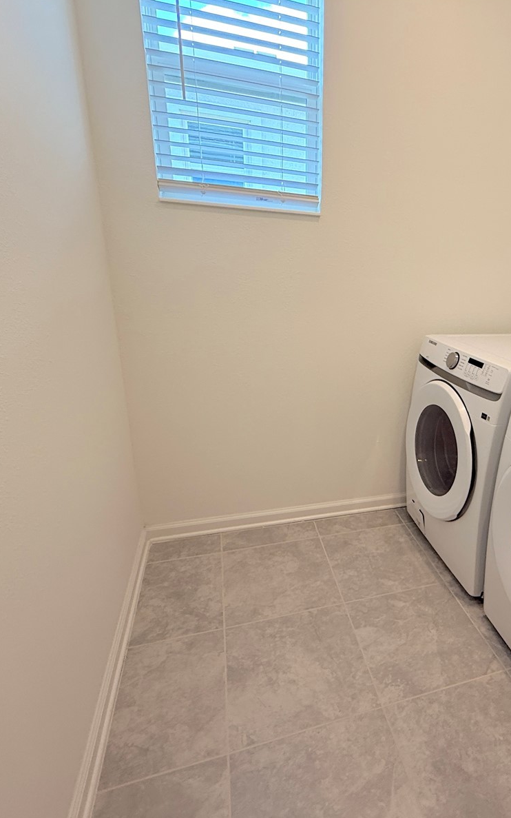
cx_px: 382
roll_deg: -4.1
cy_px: 407
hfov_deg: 56.7
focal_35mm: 20
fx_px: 446
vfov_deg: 85.1
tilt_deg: -16.7
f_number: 2.2
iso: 160
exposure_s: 1/120
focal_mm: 2.22
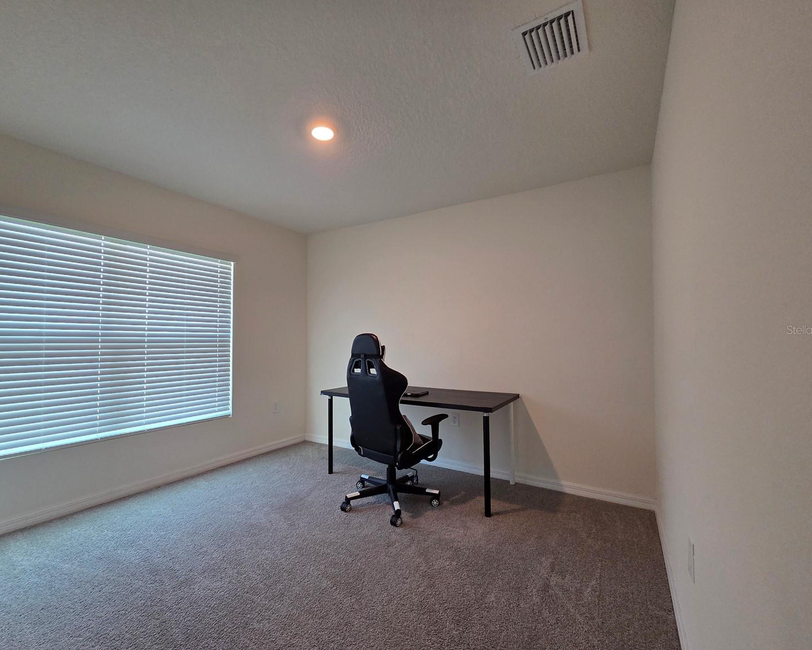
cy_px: 329
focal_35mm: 14
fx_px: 336
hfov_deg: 100.7
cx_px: 391
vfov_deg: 88.0
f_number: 2.2
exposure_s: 1/120
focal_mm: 2.2
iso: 250
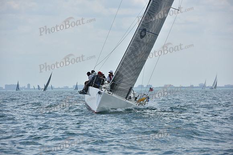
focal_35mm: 195
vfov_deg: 7.0
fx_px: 1262
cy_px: 78
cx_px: 116
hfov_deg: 10.5
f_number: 8
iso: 250
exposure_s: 1/1250
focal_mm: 195
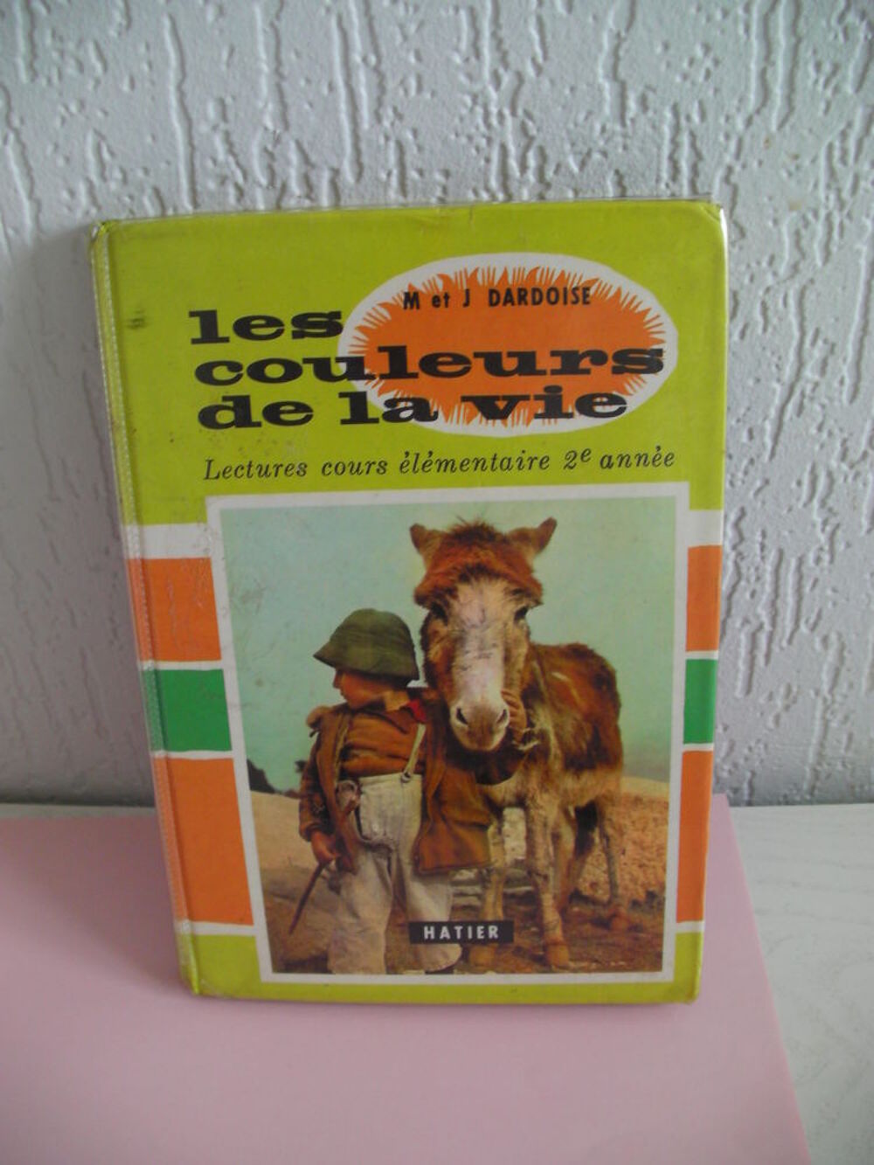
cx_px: 437
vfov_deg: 49.0
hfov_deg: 37.7
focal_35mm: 38
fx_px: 1279
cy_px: 582
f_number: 3.5
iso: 73
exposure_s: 1/30
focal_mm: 6.3
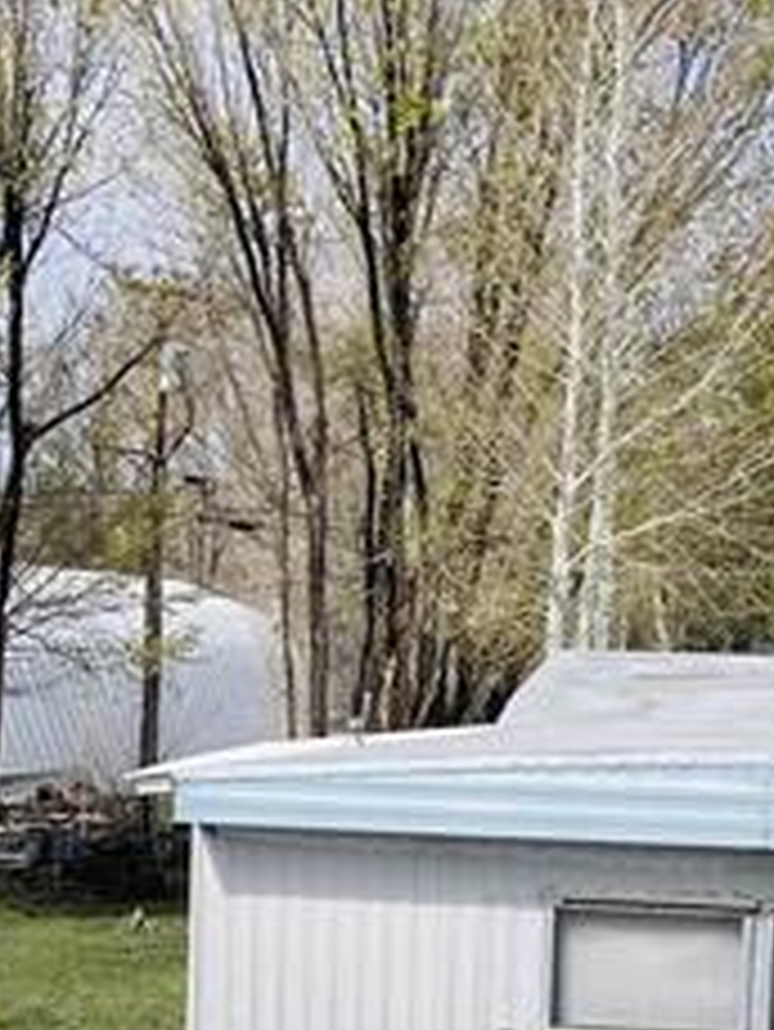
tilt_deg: -7.0
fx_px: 2800
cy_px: 1070
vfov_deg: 20.1
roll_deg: -3.2
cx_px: 518
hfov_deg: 15.7
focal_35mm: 94
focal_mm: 3.99
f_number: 1.8
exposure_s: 1/3003
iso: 20
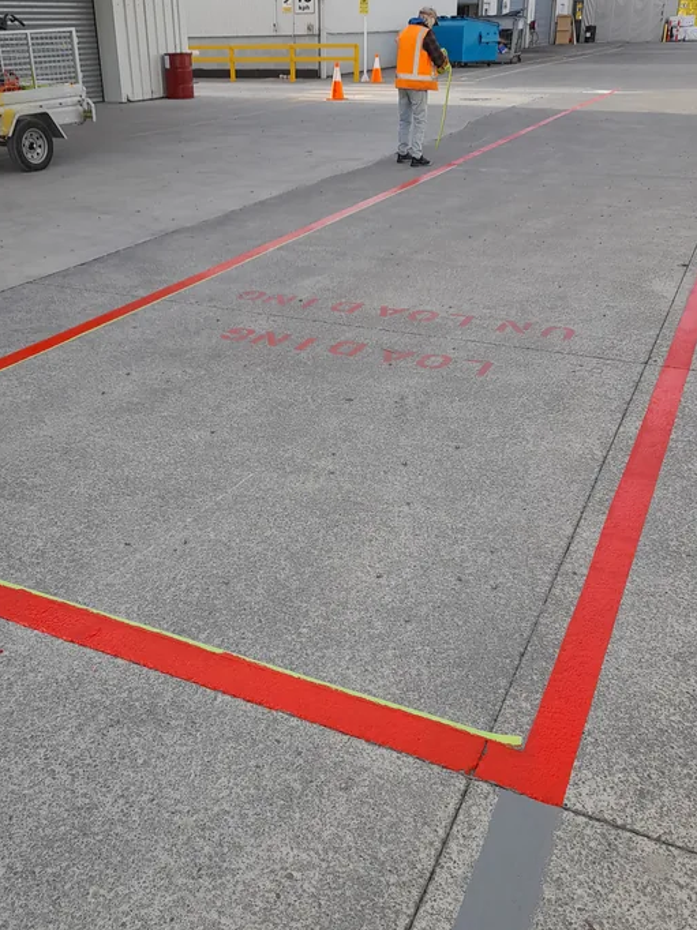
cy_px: 439
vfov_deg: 55.3
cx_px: 301
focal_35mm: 33
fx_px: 887
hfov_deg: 42.8
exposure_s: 1/147
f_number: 2
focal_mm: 4.6
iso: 20
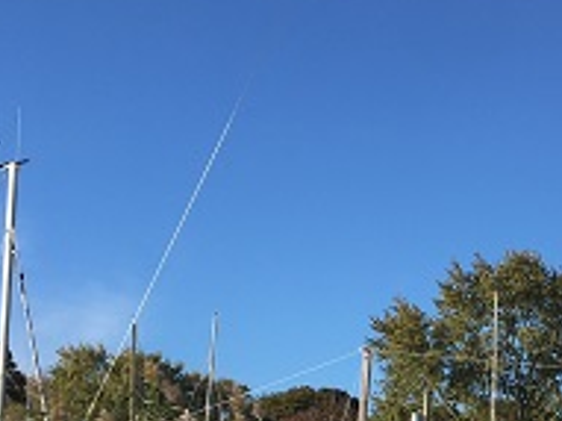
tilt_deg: +5.6
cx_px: 586
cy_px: 486
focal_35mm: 73
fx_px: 1184
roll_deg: -2.3
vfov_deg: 19.2
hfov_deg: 25.2
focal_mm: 4.15
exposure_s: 1/1374
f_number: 2.2
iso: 25
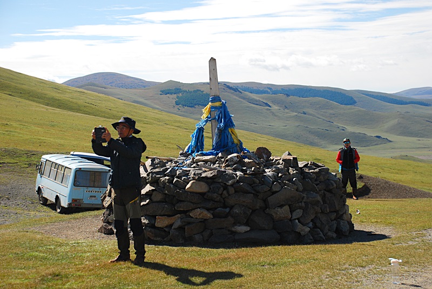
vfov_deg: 19.0
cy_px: 144
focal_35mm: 72
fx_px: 865
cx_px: 216
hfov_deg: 28.0
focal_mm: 48
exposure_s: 1/1600
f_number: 5.6
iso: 400
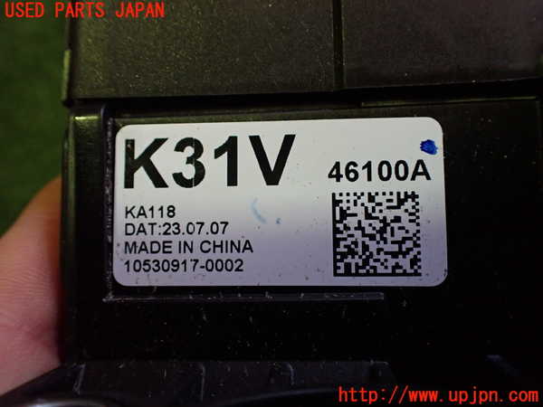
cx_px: 272
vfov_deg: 46.8
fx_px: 471
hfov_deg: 60.0
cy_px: 204
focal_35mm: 30
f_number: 2.3
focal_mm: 5.4
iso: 640
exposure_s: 1/125
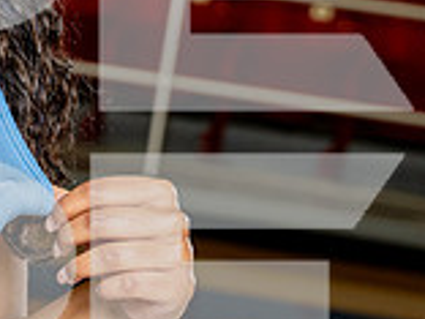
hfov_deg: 7.7
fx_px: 3082
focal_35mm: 251
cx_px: -281
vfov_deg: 5.9
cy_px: -31
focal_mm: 70
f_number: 5.6
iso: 640
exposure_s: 1/250
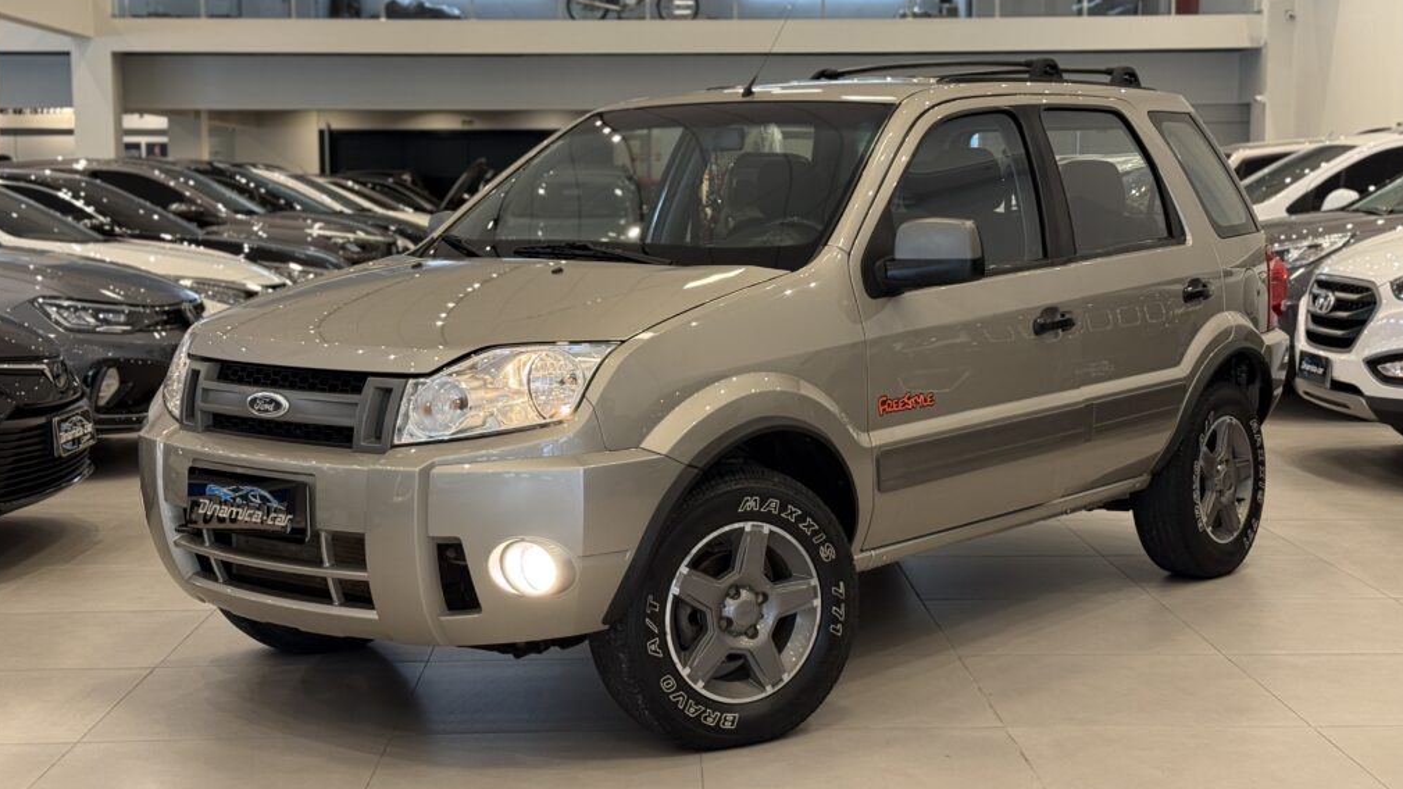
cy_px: 356
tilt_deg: -4.4
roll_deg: +0.9
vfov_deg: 22.6
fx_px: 1972
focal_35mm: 53
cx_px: 704
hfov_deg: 39.2
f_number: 1.78
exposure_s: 1/60
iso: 160
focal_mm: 6.76
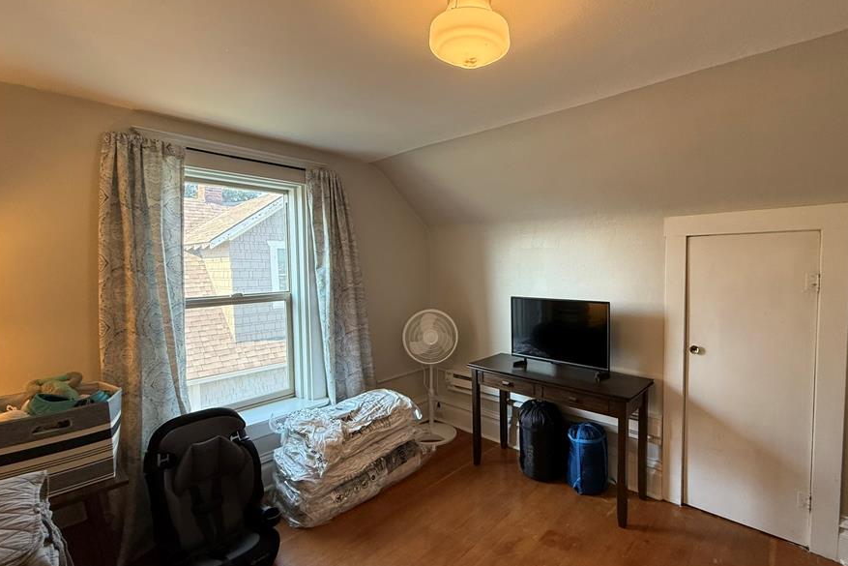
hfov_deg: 92.7
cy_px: 286
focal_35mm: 17
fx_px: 400
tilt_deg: -2.7
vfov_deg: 70.5
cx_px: 484
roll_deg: +0.6
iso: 250
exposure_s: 1/120
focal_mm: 2.22
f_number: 2.2
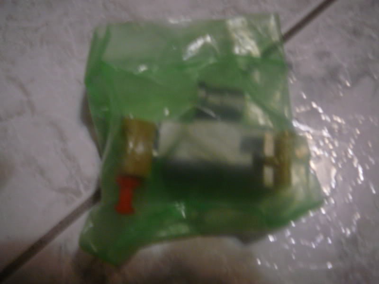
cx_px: 190
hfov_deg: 52.6
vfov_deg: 40.7
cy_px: 142
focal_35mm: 35
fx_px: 383
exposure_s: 1/8
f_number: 2.8
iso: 200
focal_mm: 5.2
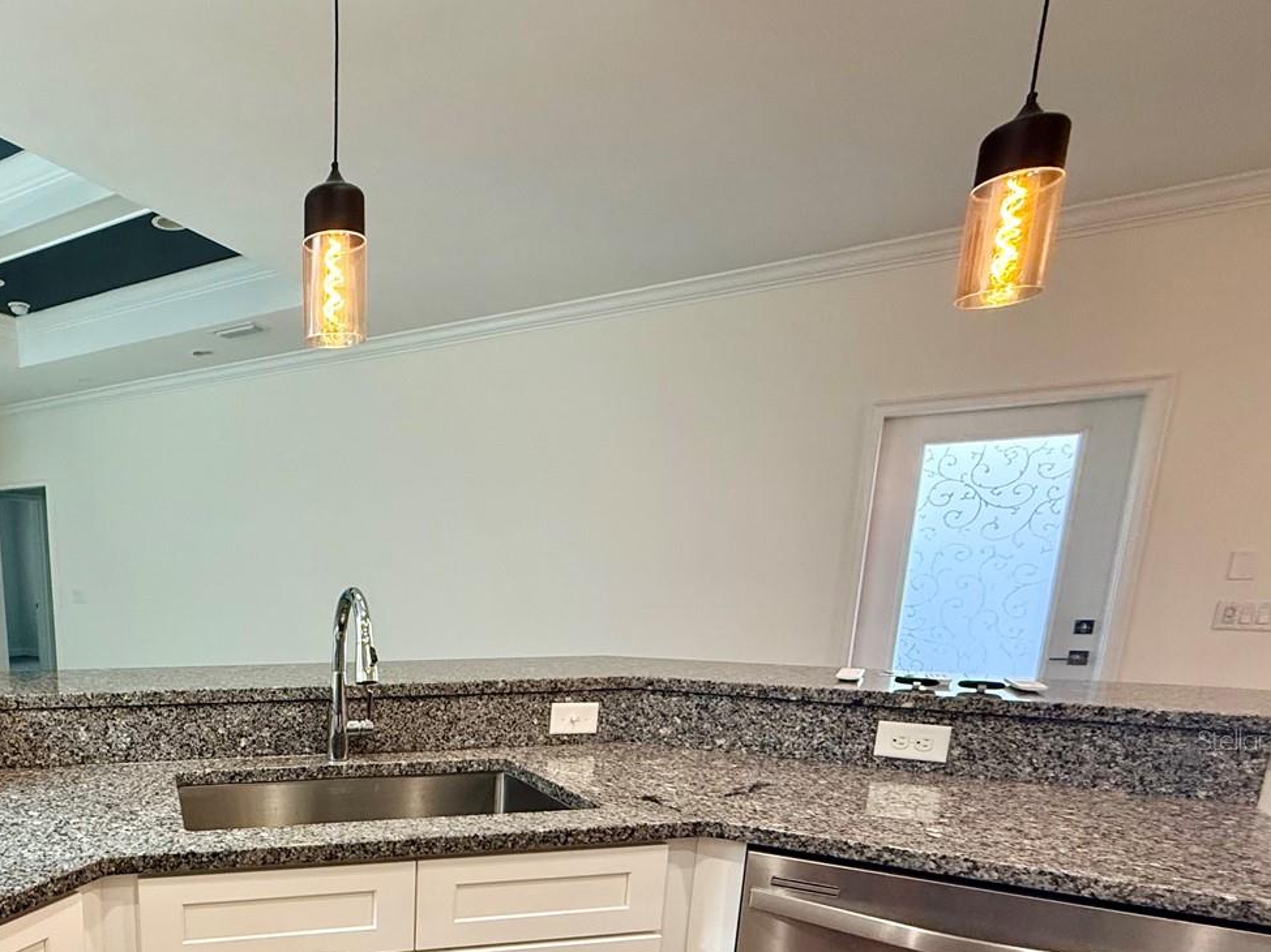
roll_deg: +0.6
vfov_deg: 55.4
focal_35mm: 23
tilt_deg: -11.3
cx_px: 277
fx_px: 844
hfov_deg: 67.8
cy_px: 739
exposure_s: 1/120
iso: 250
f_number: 2.2
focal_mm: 2.22
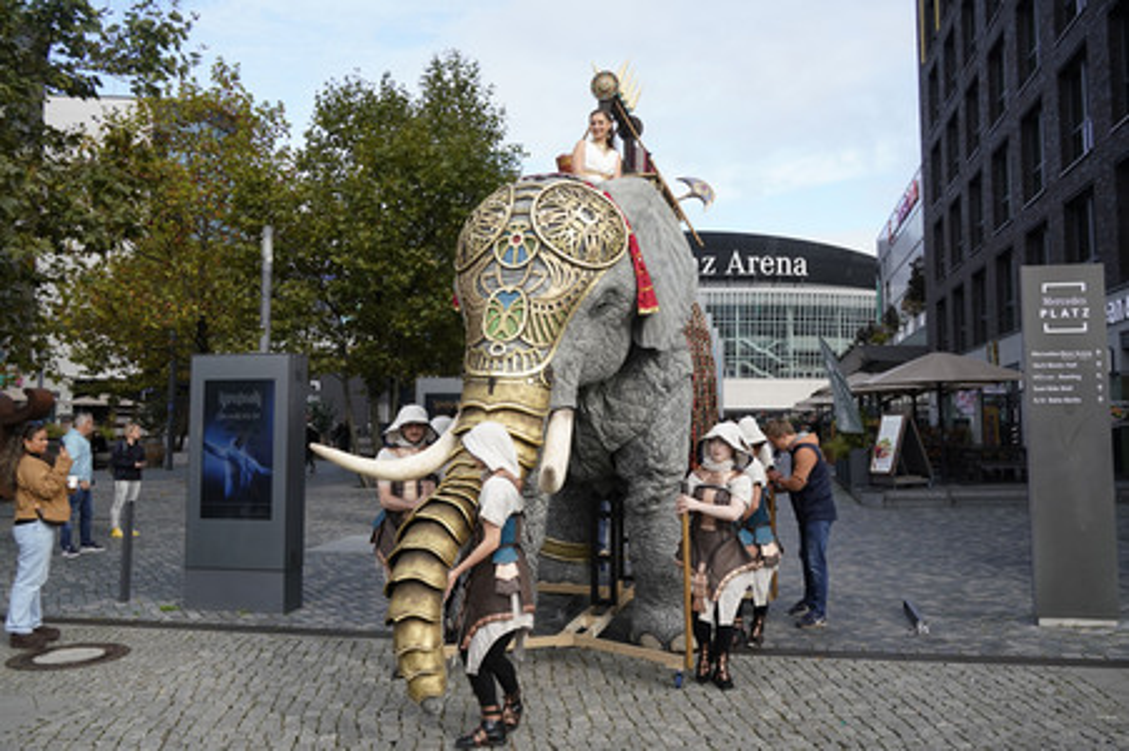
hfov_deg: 65.5
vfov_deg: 46.3
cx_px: 564
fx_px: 877
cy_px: 376
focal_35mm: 28
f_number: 8
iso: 640
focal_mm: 28
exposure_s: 1/800
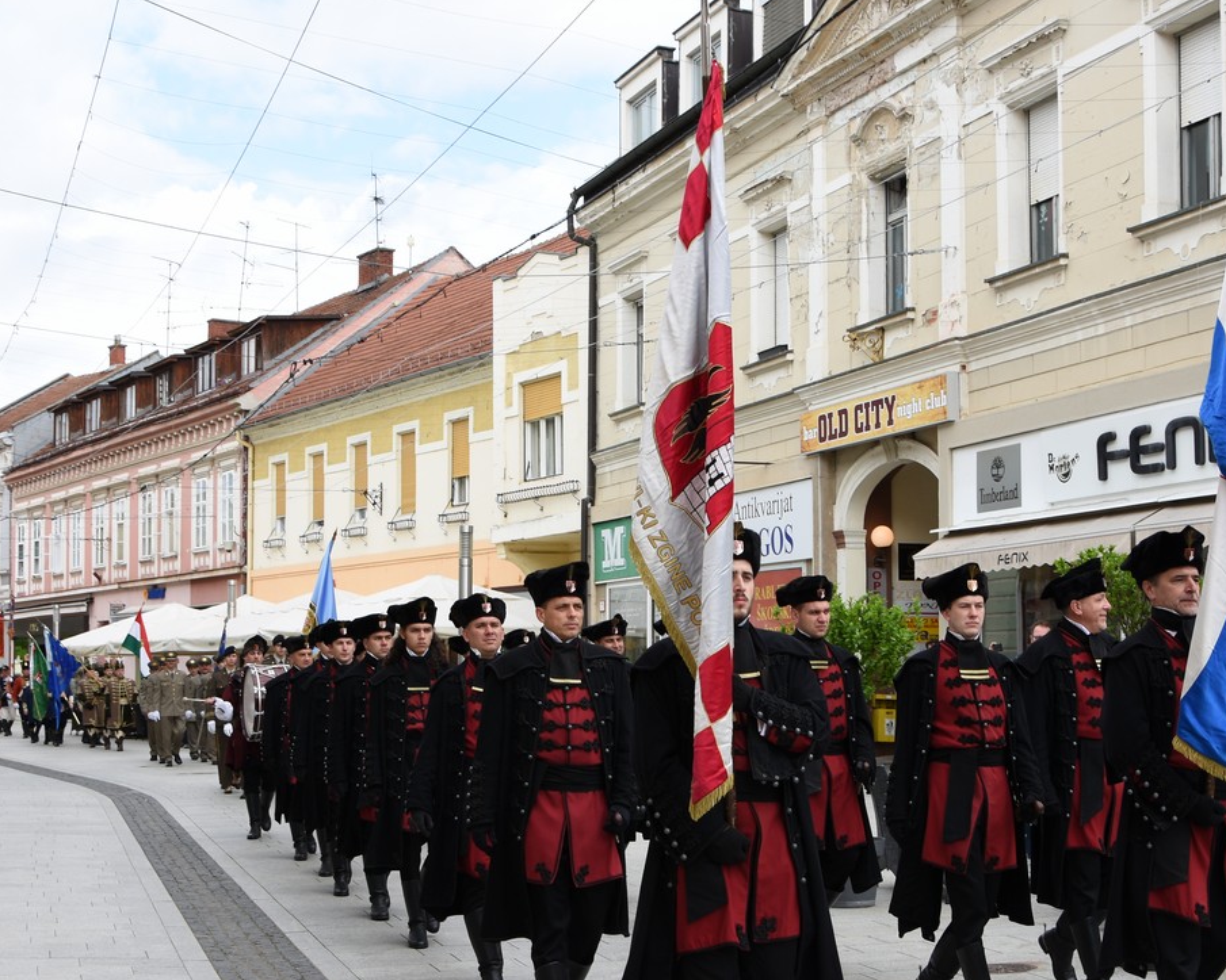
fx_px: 2032
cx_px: 667
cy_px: 585
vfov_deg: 27.1
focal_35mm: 56
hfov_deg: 33.6
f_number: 5.6
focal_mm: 24
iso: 100
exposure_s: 1/200
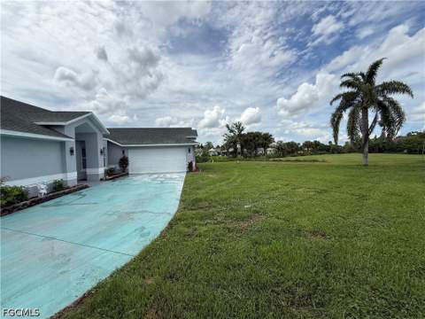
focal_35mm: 14
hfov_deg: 102.1
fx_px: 172
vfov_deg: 85.7
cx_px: 212
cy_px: 160
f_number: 2.2
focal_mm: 2.22
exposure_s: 1/3289
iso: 50
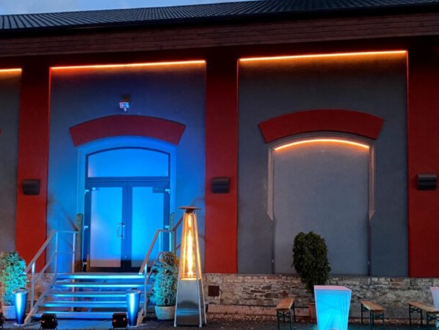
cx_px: 224
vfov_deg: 32.6
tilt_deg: +4.0
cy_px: 222
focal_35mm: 44
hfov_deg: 42.9
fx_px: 558
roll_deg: -0.5
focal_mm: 4.25
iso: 640
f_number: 1.8
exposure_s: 1/30
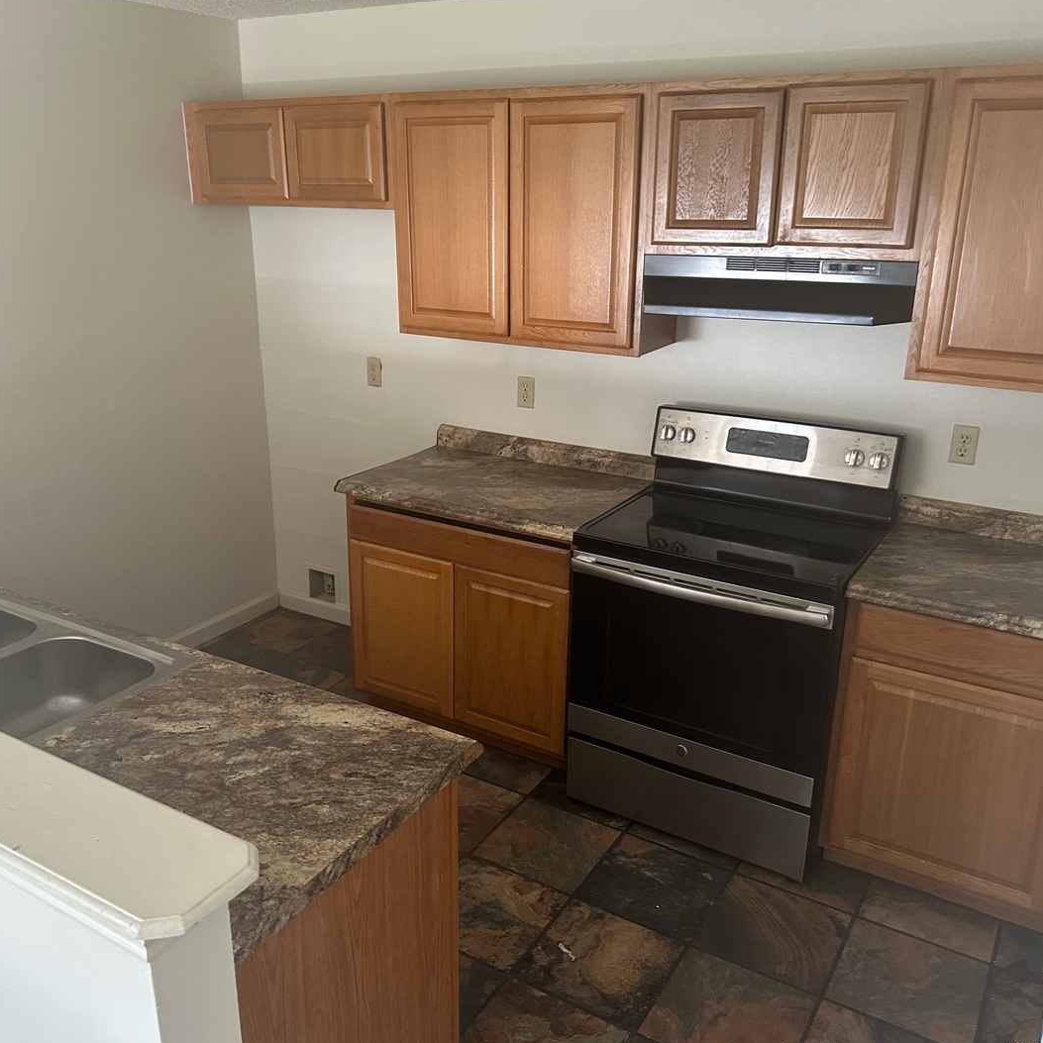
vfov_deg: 55.6
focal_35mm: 29
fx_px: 989
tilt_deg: -18.4
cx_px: 503
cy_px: 521
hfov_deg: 55.6
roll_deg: -1.0
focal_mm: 6.86
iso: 400
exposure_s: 1/60
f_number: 1.78
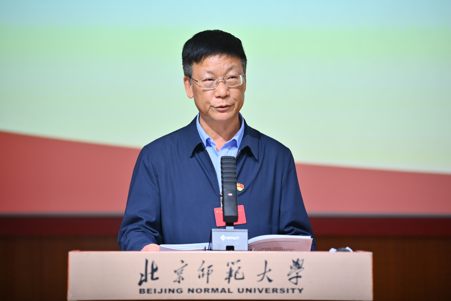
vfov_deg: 9.5
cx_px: 226
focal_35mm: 145
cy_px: 150
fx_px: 1816
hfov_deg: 14.2
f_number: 3.2
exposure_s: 1/100
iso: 500
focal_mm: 145
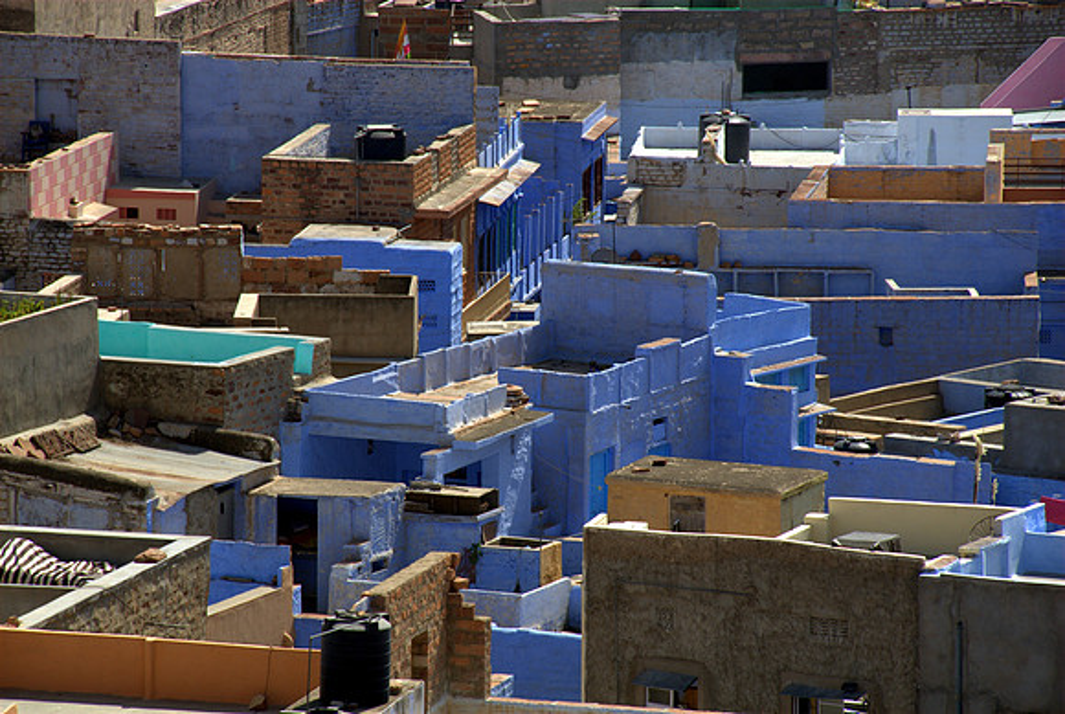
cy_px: 357
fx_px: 8891
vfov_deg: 4.6
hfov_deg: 6.9
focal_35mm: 300
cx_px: 532
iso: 100
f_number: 8
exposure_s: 1/250
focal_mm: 200
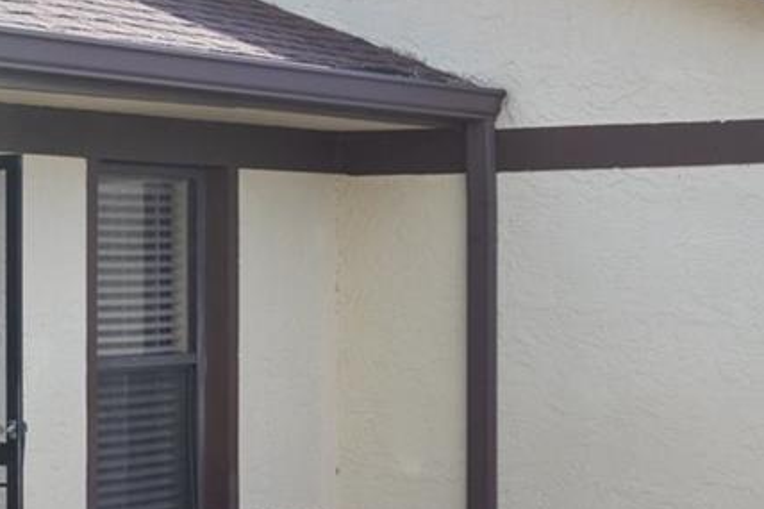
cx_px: -179
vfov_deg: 11.8
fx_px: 2461
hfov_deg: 16.8
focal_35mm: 116
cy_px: 313
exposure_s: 1/80
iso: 320
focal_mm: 31
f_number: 8
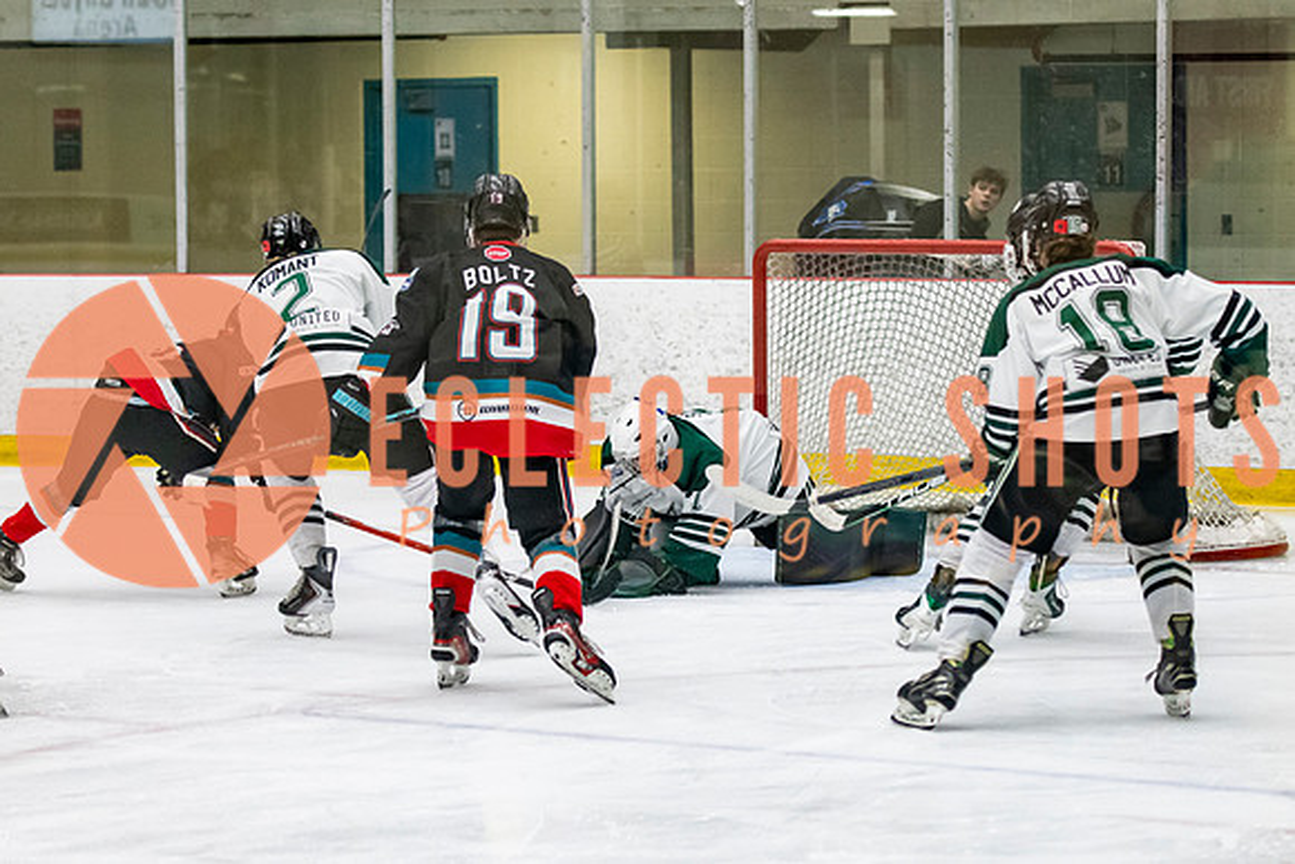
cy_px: 466
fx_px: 5512
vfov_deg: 9.0
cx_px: 699
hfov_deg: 13.4
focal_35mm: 153
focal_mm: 82
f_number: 3.2
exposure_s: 1/640
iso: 2000
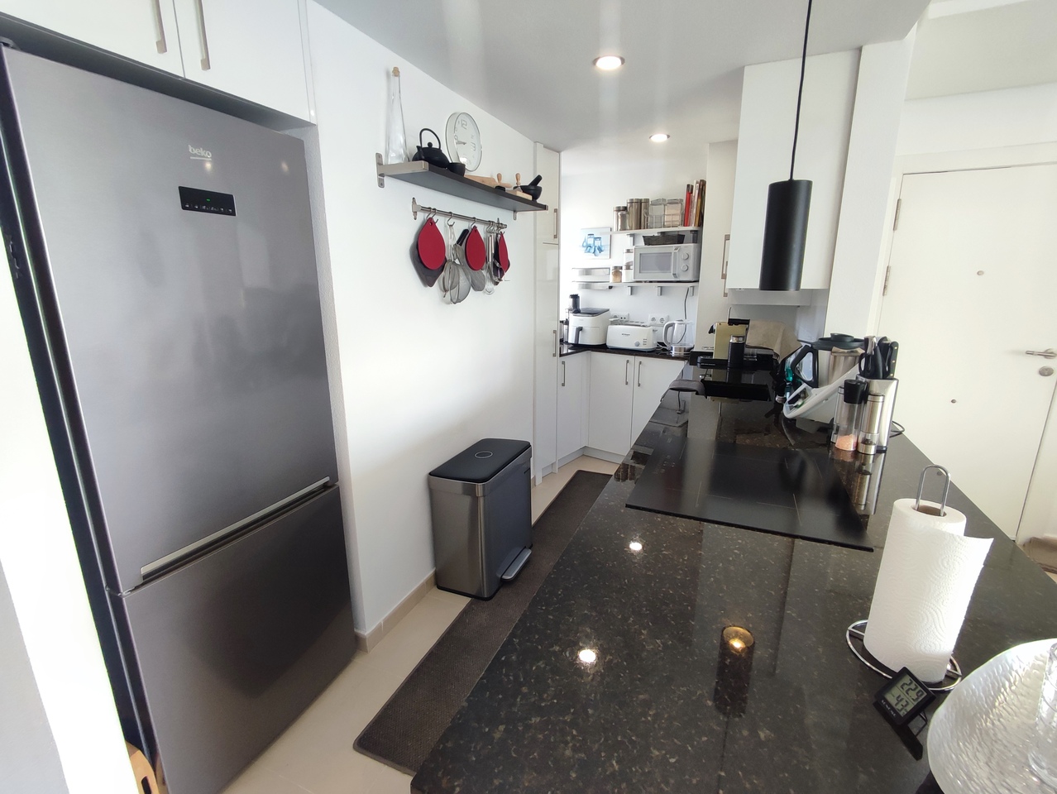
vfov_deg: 78.2
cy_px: 397
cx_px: 528
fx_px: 489
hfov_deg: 94.5
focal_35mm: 16
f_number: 2.2
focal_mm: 1.65
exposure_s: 1/120
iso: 178
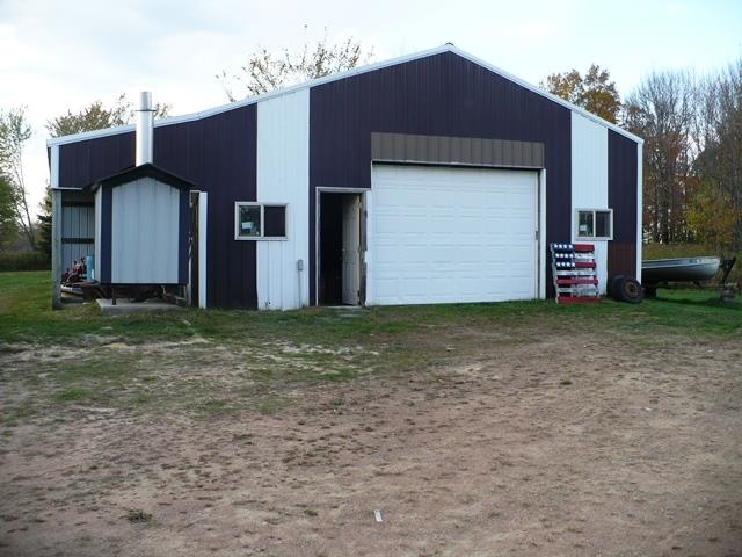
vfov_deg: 38.7
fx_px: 793
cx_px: 371
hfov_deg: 50.1
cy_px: 278
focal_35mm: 37
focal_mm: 6.1
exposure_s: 1/250
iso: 100
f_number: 2.8
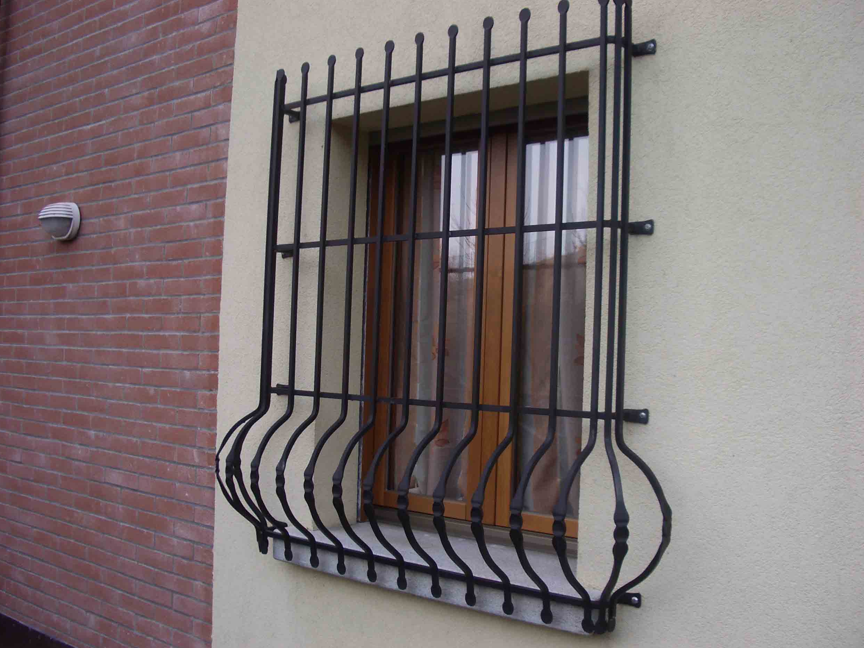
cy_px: 321
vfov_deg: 39.7
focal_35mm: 36
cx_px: 439
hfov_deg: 51.3
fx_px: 899
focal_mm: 5.8
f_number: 2.6
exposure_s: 1/250
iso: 80
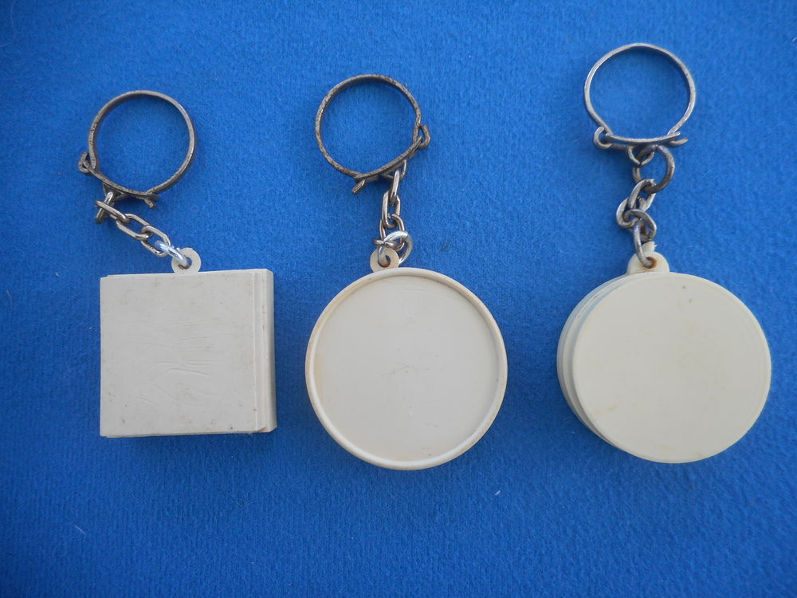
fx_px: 576
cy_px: 299
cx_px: 398
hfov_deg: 69.4
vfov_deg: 54.9
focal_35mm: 25
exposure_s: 1/60
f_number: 3.7
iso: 80
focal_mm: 4.5
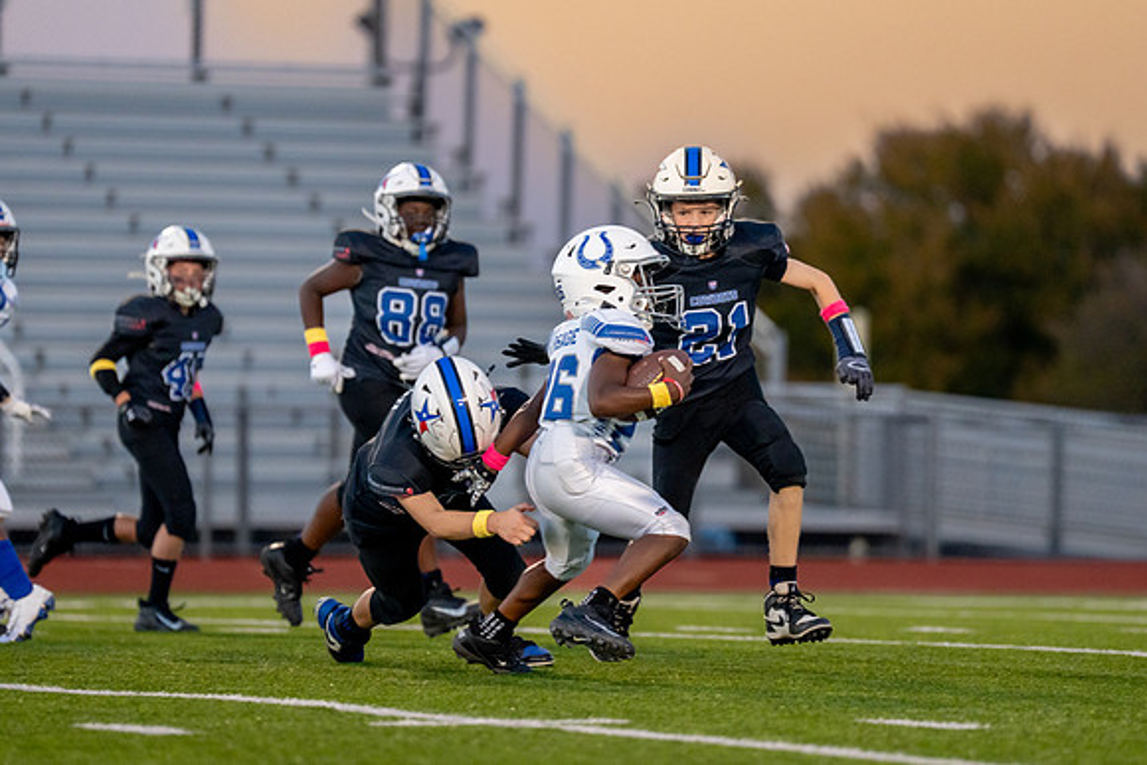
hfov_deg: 7.1
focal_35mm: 290
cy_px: 344
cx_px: 585
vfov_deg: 4.7
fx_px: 9237
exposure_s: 1/1250
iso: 1600
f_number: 2.8
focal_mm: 200
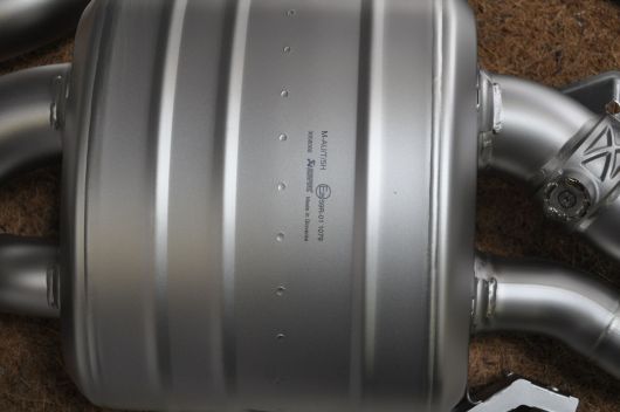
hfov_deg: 37.9
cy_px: 206
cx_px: 310
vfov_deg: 25.7
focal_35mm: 52
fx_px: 903
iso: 800
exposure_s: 1/200
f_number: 5
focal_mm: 35
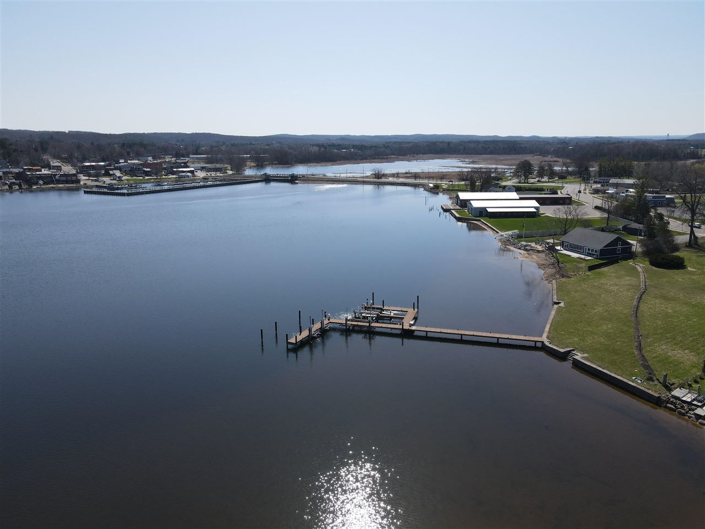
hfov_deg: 71.6
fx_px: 489
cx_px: 352
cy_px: 264
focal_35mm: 24
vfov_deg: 56.8
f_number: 2.8
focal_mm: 4.5
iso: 100
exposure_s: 1/1000
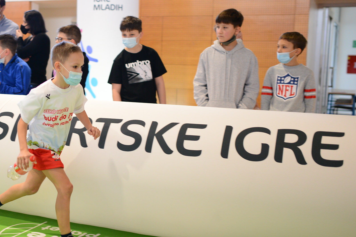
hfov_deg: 34.1
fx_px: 564
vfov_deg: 23.8
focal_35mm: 57
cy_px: 119
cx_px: 78
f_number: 1.4
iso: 1000
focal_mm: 35
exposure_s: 1/400
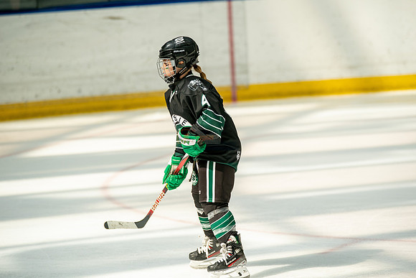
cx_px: 208
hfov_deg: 8.8
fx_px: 2705
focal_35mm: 234
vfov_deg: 5.9
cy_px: 139
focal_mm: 234
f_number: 3.5
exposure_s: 1/4000
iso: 1600
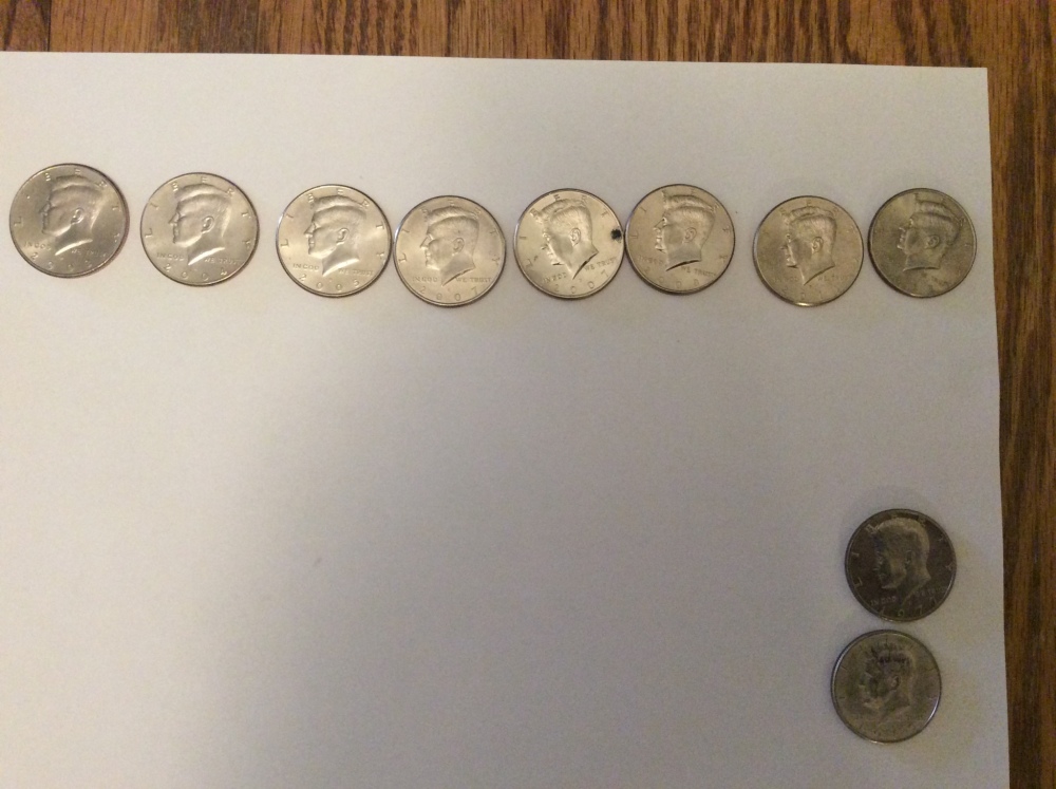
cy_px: 394
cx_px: 528
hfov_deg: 56.9
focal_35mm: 32
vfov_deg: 44.1
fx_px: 975
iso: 250
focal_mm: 3.3
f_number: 2.4
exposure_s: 1/24
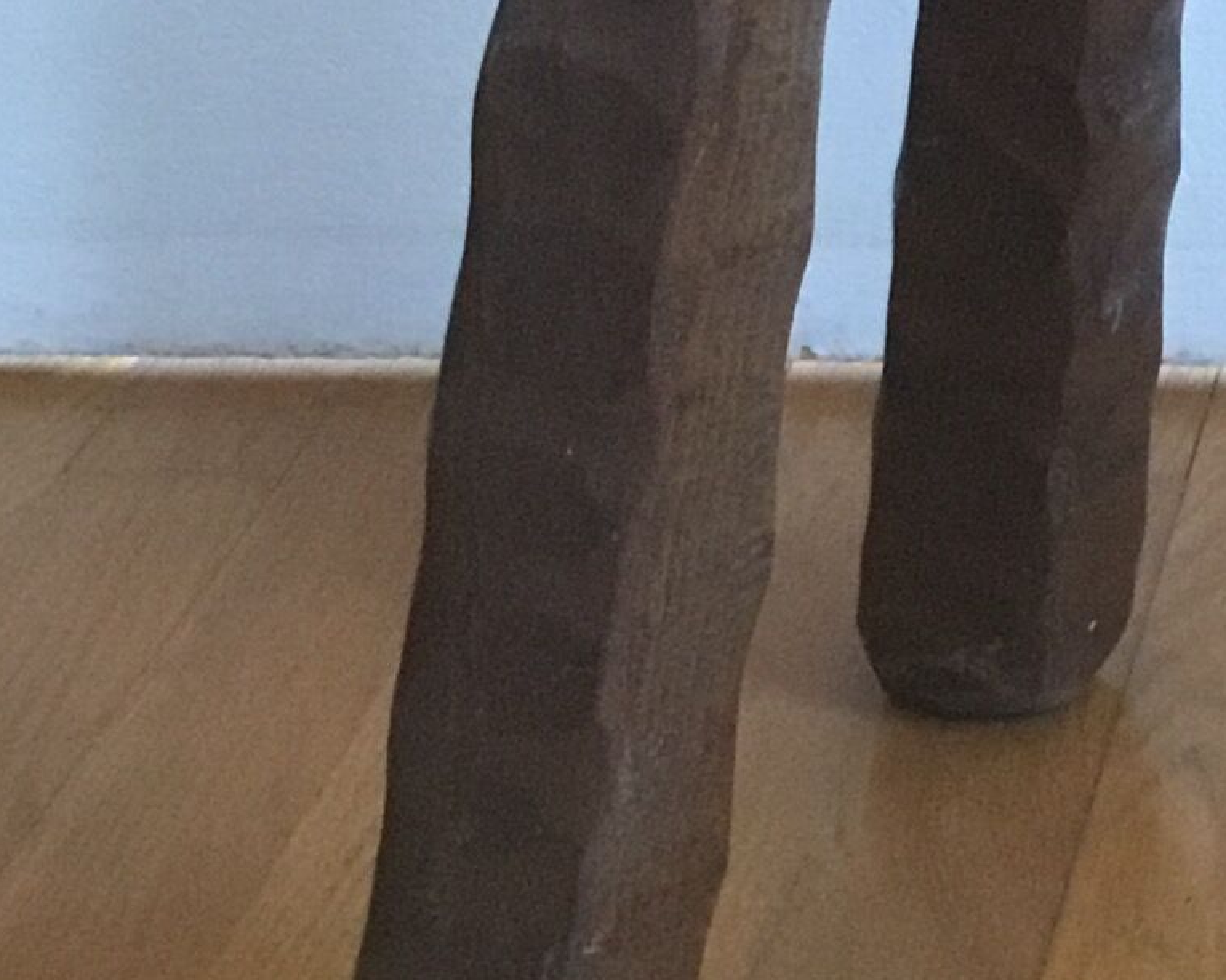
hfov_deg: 14.5
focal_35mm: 129
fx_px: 4678
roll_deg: +1.5
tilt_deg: -17.0
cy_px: -208
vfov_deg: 11.7
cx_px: 1386
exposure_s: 1/25
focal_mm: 3.3
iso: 200
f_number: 2.4
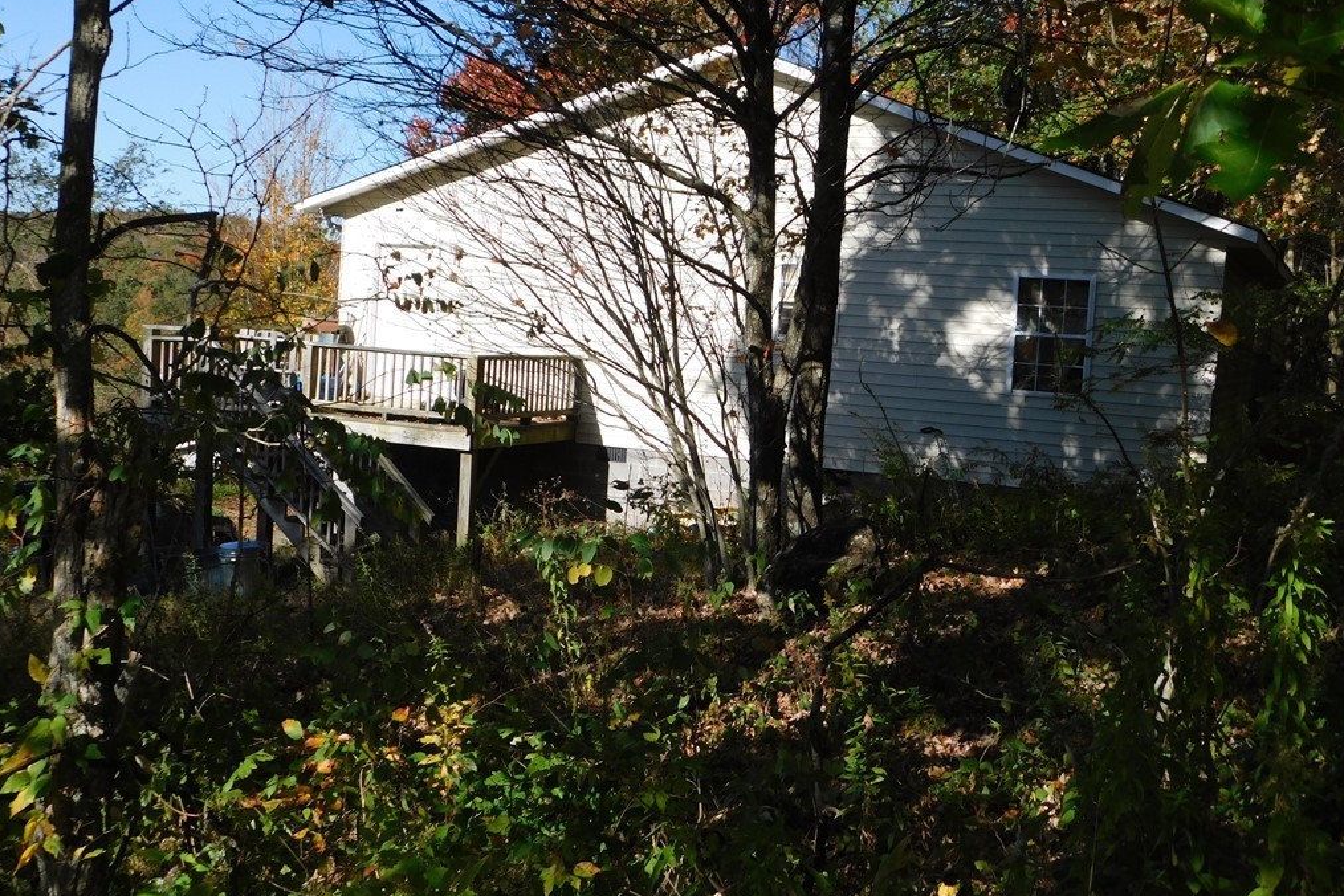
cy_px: 391
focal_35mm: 42
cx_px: 668
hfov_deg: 46.4
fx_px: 1568
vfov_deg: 31.9
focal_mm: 7.1
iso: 125
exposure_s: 1/800
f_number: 3.6
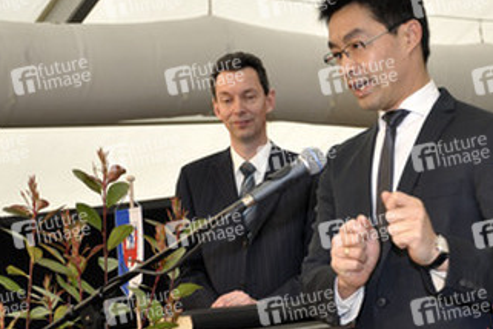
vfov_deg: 13.5
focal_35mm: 101
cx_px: 316
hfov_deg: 20.2
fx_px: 1383
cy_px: 192
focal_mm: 48
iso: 400
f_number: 4.8
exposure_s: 1/125
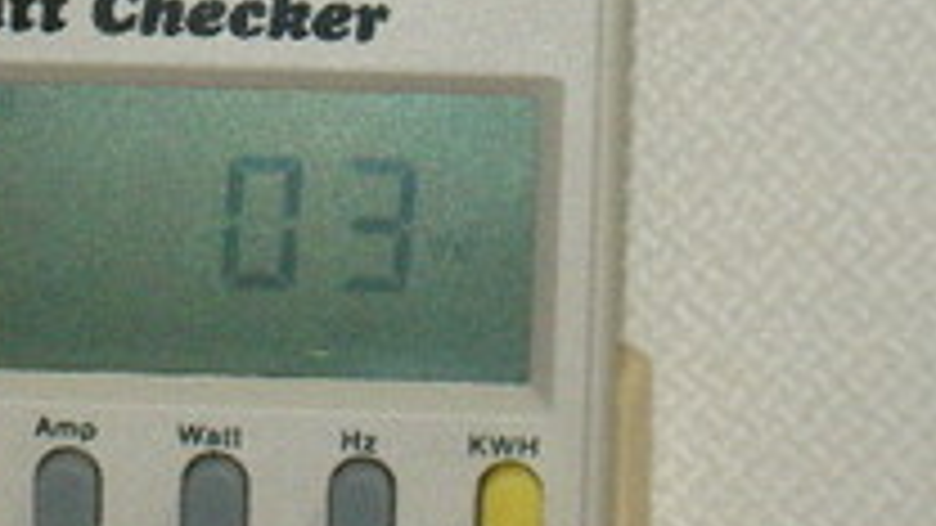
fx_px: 5386
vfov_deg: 5.6
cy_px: 229
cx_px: 81
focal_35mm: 217
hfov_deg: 9.9
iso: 400
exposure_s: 1/48
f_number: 3.8
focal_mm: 14.1
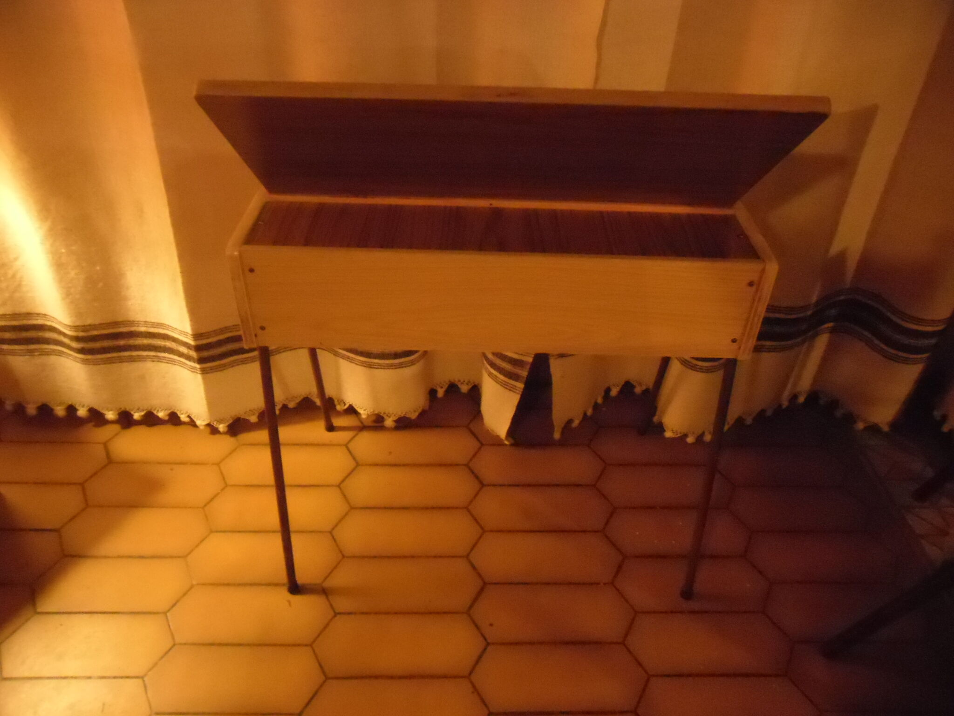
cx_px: 477
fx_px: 744
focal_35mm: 27
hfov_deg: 65.3
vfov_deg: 51.4
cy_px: 358
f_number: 3.5
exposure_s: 1/8
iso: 800
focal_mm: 4.9
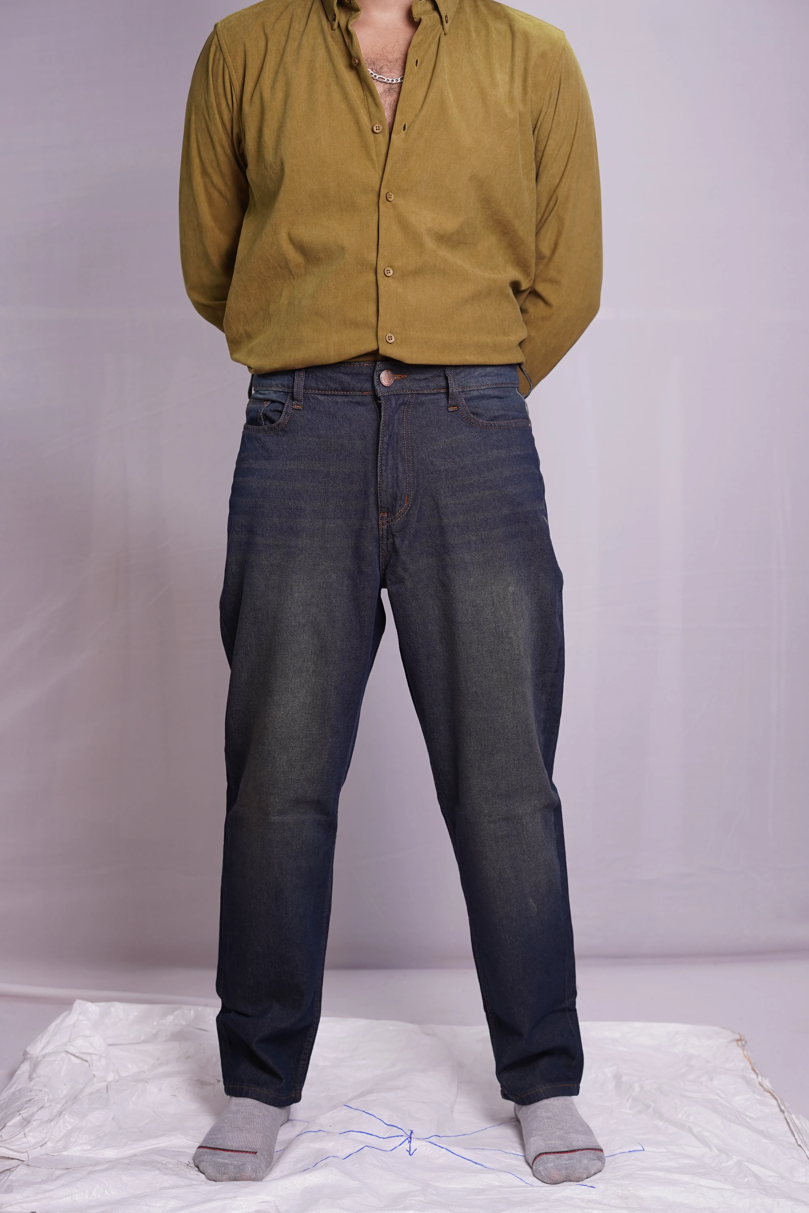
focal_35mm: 50
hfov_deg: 27.0
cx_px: 404
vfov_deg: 39.6
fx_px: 1685
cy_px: 606
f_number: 3.5
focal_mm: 50
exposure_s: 1/100
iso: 640
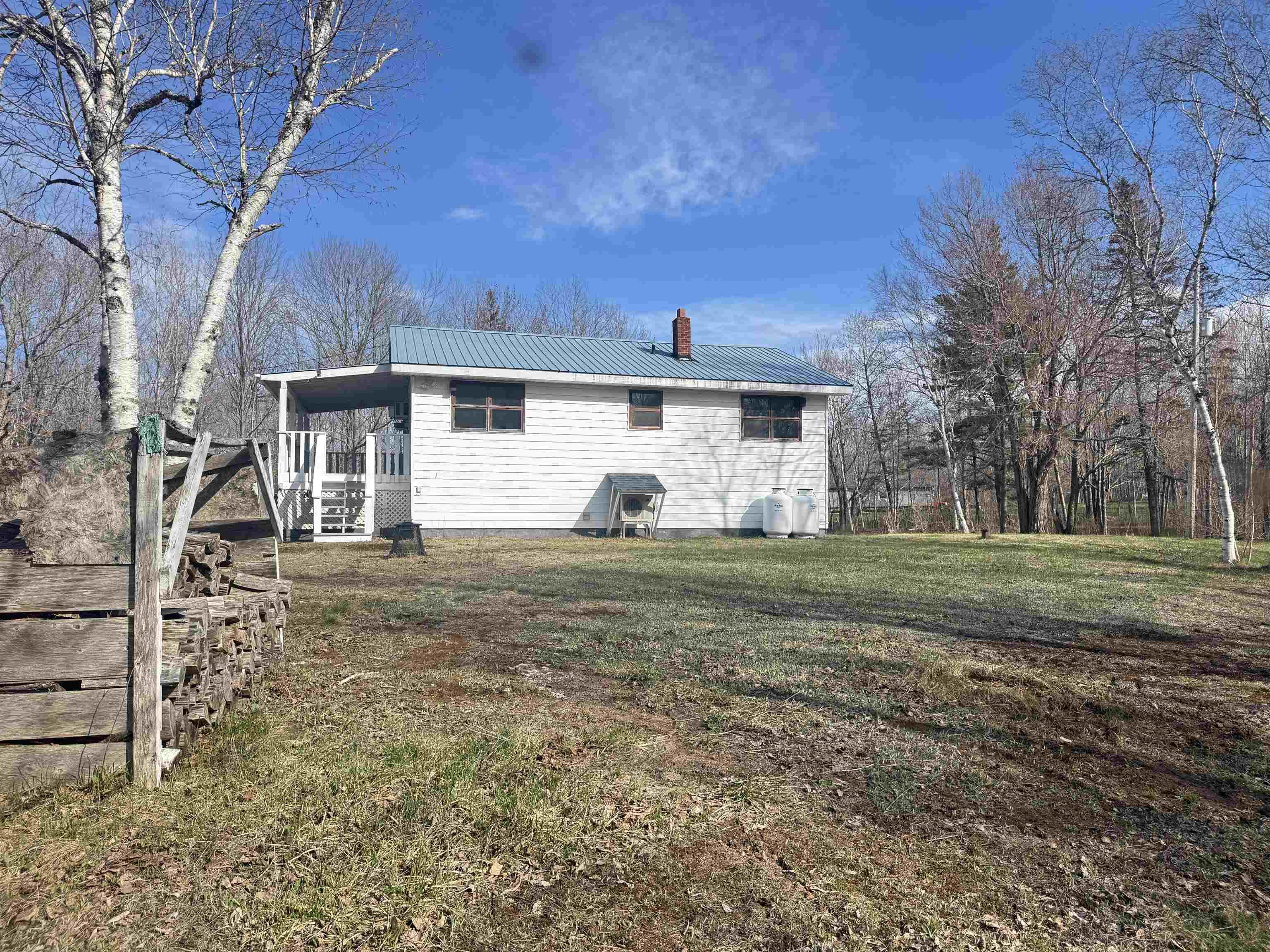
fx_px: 881
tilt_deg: +2.3
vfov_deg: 56.8
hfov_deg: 71.6
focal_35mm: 24
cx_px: 635
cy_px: 476
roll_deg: +0.6
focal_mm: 6.76
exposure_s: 1/2959
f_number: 1.78
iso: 80
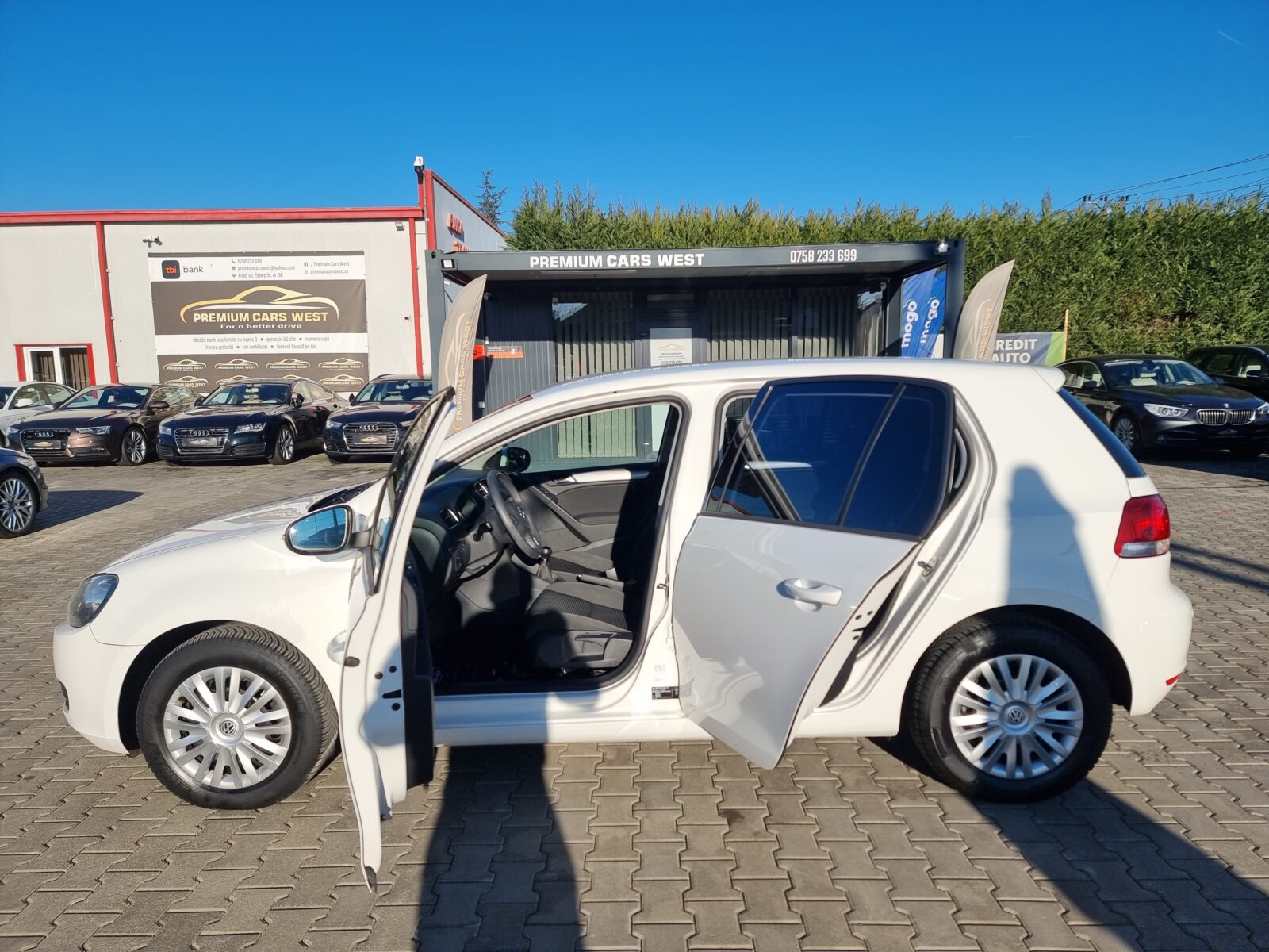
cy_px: 476
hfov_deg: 71.6
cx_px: 634
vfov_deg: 56.8
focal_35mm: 24
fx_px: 880
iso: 50
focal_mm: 6.7
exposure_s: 1/1160
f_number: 1.8
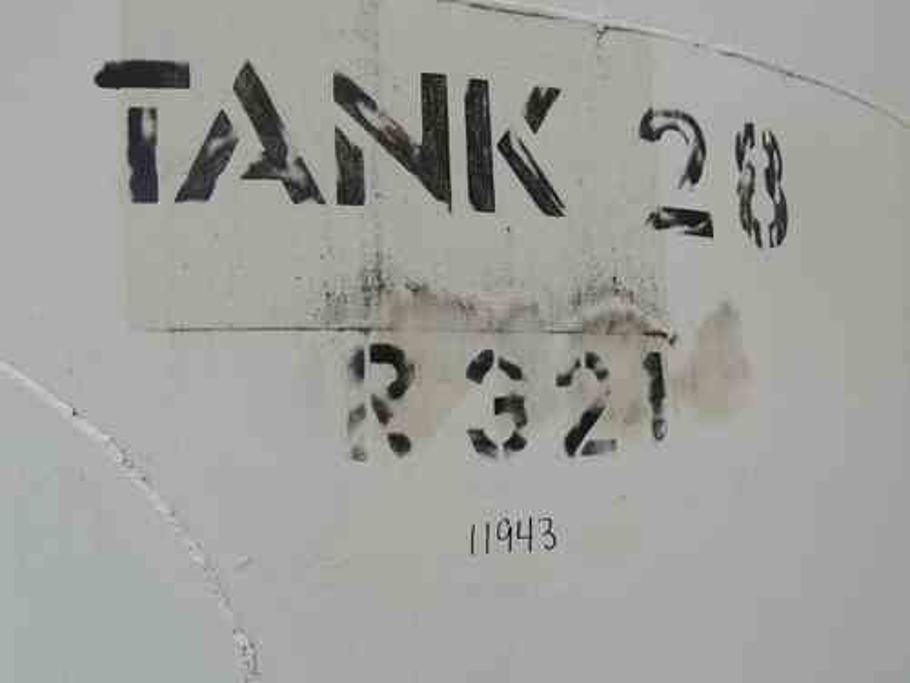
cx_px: 455
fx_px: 1314
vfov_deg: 29.1
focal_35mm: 50
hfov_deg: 38.2
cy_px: 342
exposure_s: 1/200
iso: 100
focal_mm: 8.9
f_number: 3.6
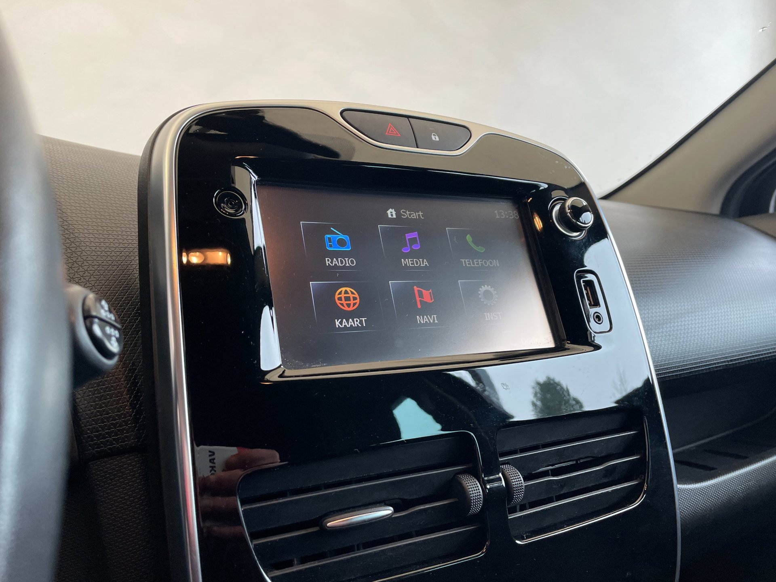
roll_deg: -0.2
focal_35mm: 26
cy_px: 291
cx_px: 388
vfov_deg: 53.1
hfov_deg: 67.3
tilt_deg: -3.5
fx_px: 583
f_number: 1.6
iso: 100
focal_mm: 4.2
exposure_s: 1/100
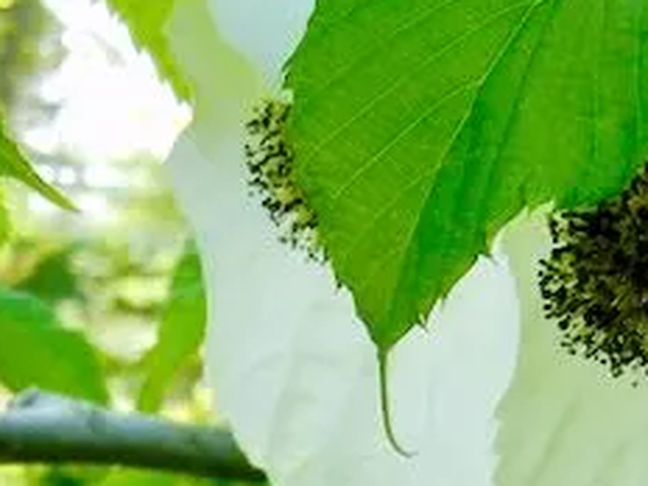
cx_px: -6
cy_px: 746
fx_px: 3220
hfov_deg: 11.4
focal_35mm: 172
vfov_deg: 8.4
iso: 160
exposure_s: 1/212
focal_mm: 7.1
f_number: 3.7
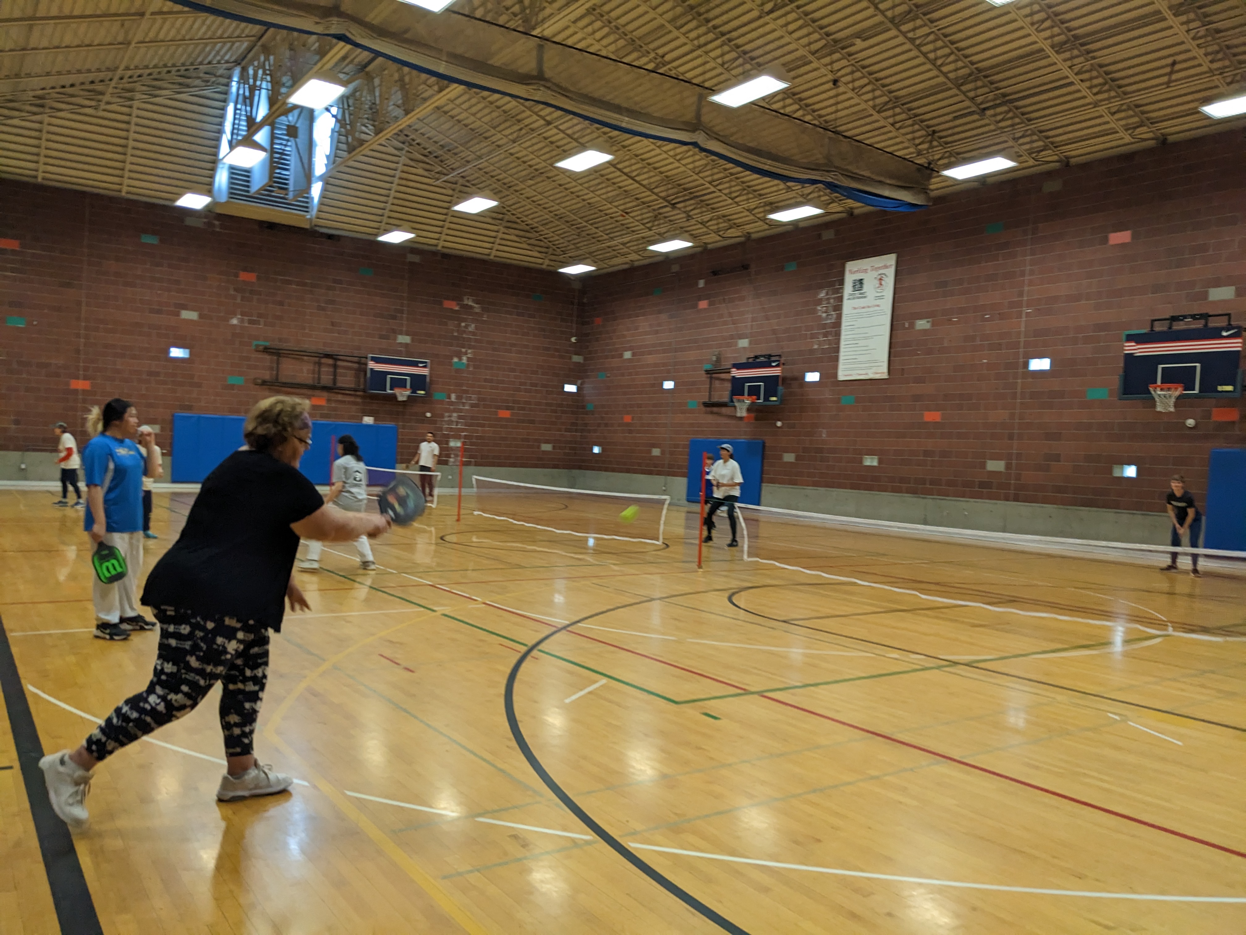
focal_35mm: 27
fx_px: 972
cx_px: 623
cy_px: 468
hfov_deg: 65.3
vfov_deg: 51.4
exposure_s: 1/120
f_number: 1.73
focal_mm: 4.38
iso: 157
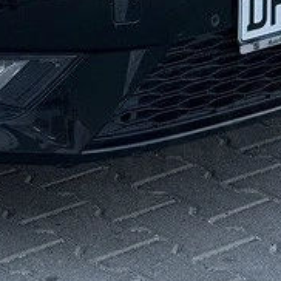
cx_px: -174
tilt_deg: -14.6
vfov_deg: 7.3
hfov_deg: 7.4
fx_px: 2140
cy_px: -191
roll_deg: +3.3
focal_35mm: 233
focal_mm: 6.76
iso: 80
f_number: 1.78
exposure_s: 1/1403
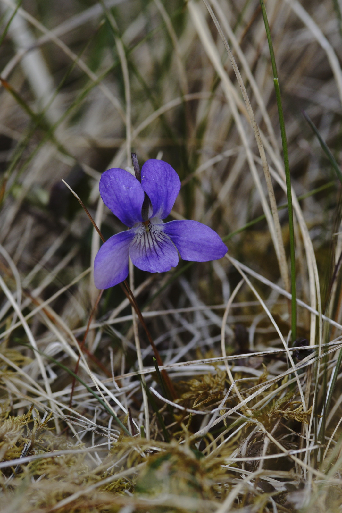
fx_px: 2244
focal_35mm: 158
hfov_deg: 8.7
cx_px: 171
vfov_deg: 13.0
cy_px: 256
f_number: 6.3
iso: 400
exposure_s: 1/500
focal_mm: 105
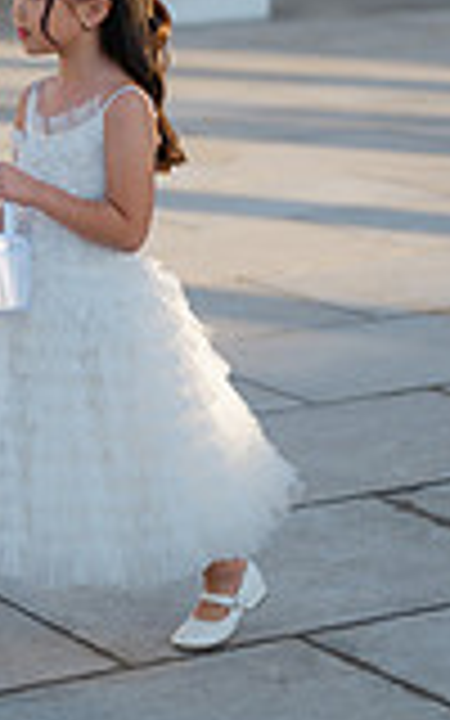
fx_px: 2806
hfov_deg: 9.1
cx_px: 22
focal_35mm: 143
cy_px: 230
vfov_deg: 14.6
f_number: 1.8
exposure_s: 1/1250
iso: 64
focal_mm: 50
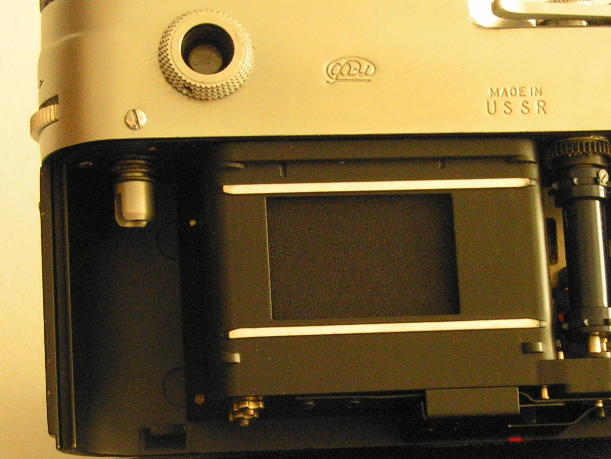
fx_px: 2189
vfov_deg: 11.9
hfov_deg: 15.8
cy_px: 364
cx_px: 432
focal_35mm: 124
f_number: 3.2
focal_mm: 11.1
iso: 200
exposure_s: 1/25
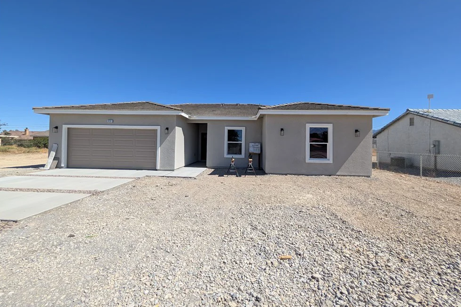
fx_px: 166
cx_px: 237
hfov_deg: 108.3
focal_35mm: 13
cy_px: 141
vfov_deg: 85.2
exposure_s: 1/3077
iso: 54
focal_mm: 2.02
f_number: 1.7
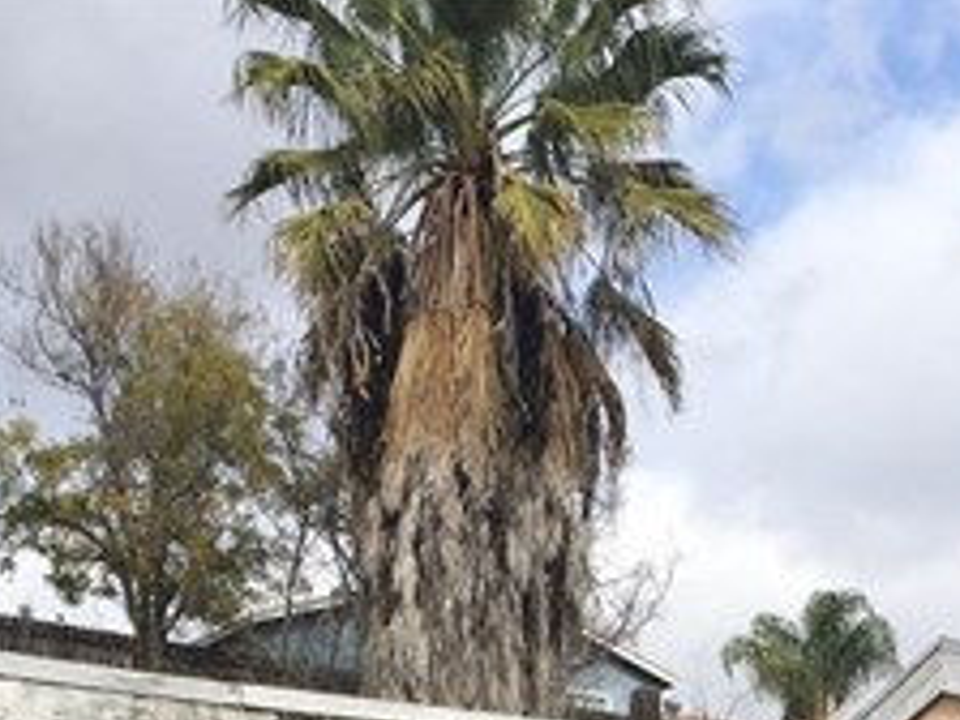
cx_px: 677
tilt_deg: +3.9
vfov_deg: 16.5
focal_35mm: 83
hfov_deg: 23.4
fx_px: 2302
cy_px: 1016
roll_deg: -1.0
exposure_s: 1/1582
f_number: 2.2
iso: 32
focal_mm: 4.15
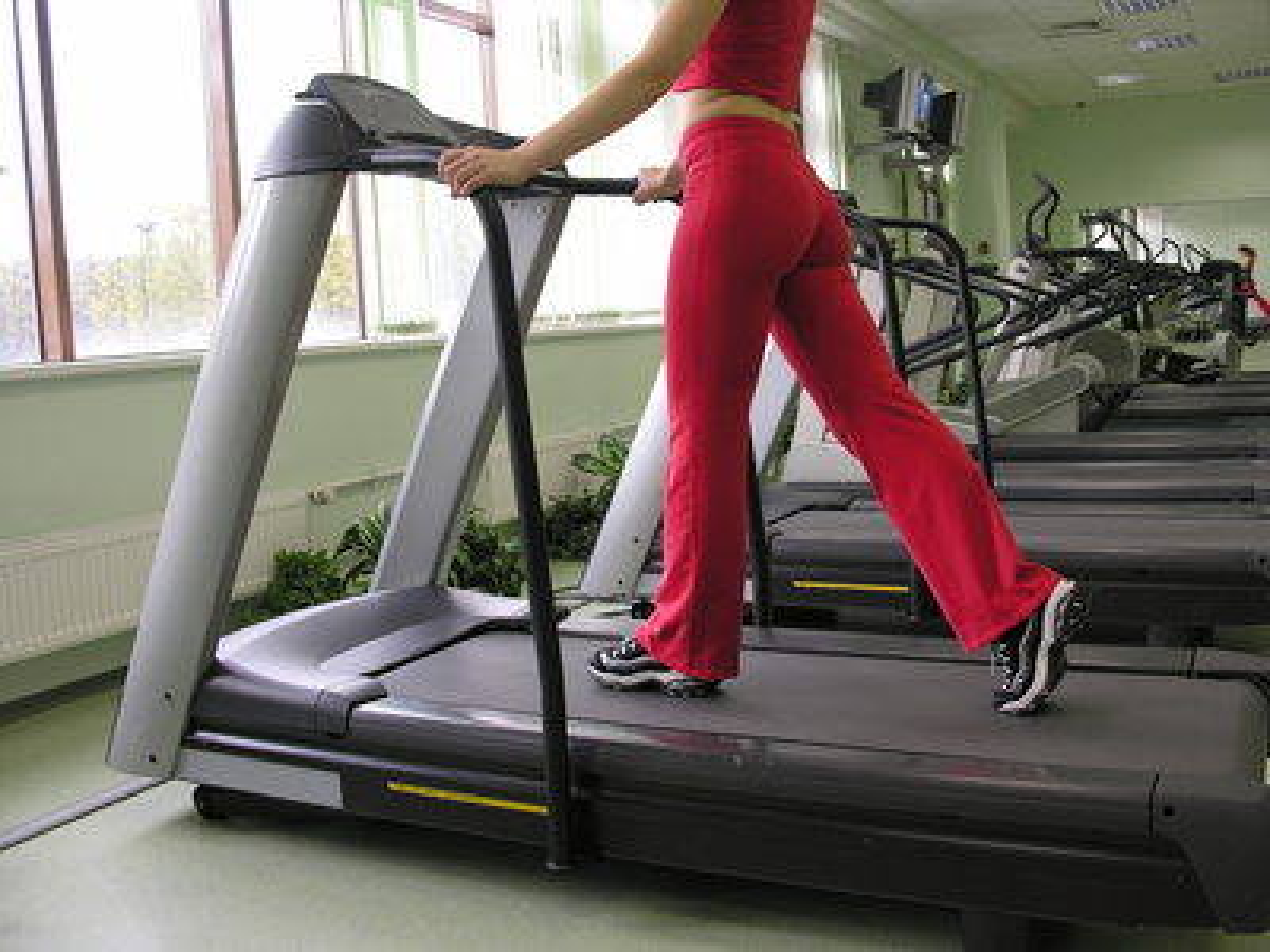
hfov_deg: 52.6
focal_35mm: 35
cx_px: 635
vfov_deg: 40.7
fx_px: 1284
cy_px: 476
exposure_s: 1/20
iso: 50
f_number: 2.8
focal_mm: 8.9
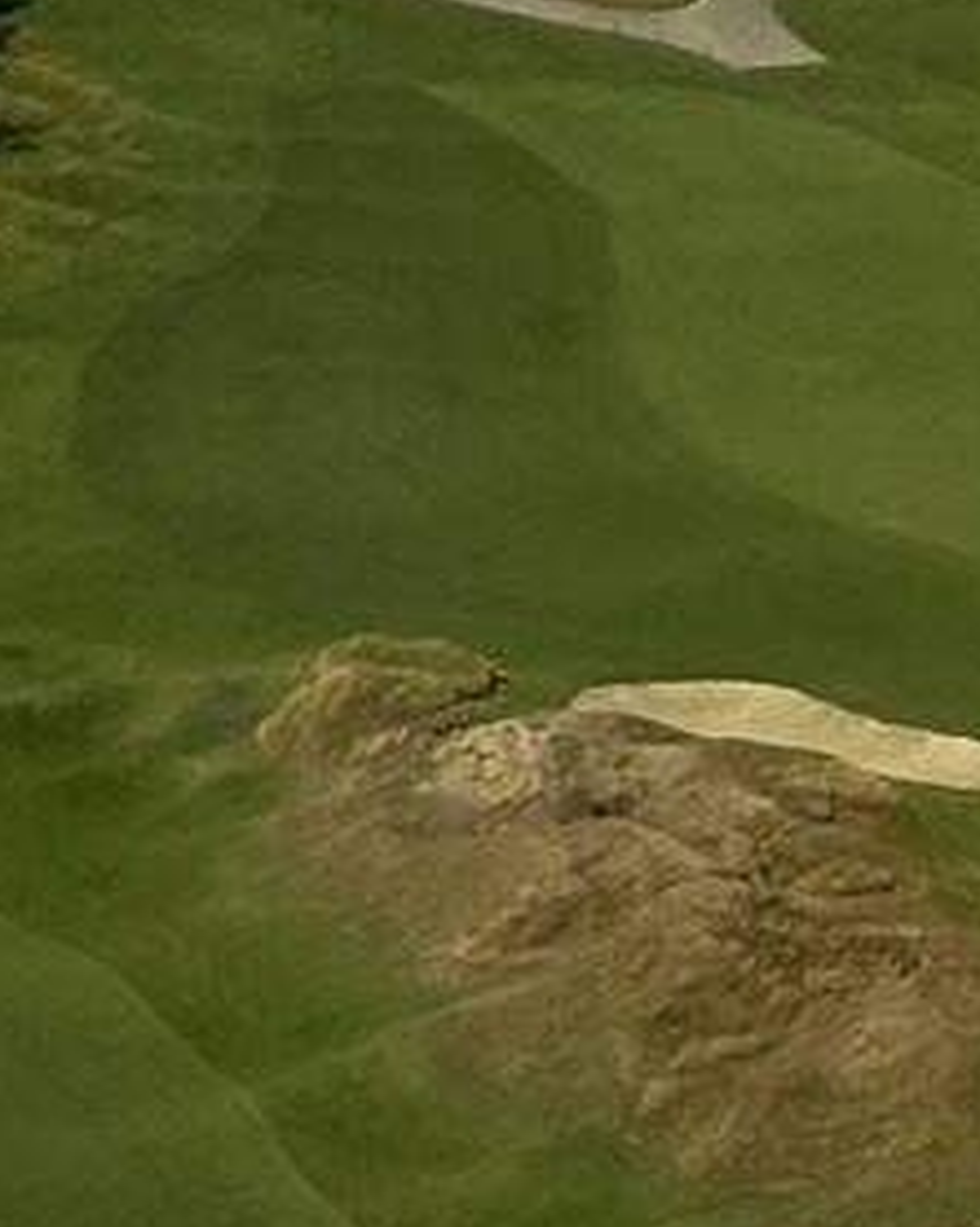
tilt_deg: -0.9
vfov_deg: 6.3
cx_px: 1638
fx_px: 10598
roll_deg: -0.3
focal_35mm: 292
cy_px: -1863
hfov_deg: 5.2
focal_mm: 5.96
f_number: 1.6
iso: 32
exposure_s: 1/2283
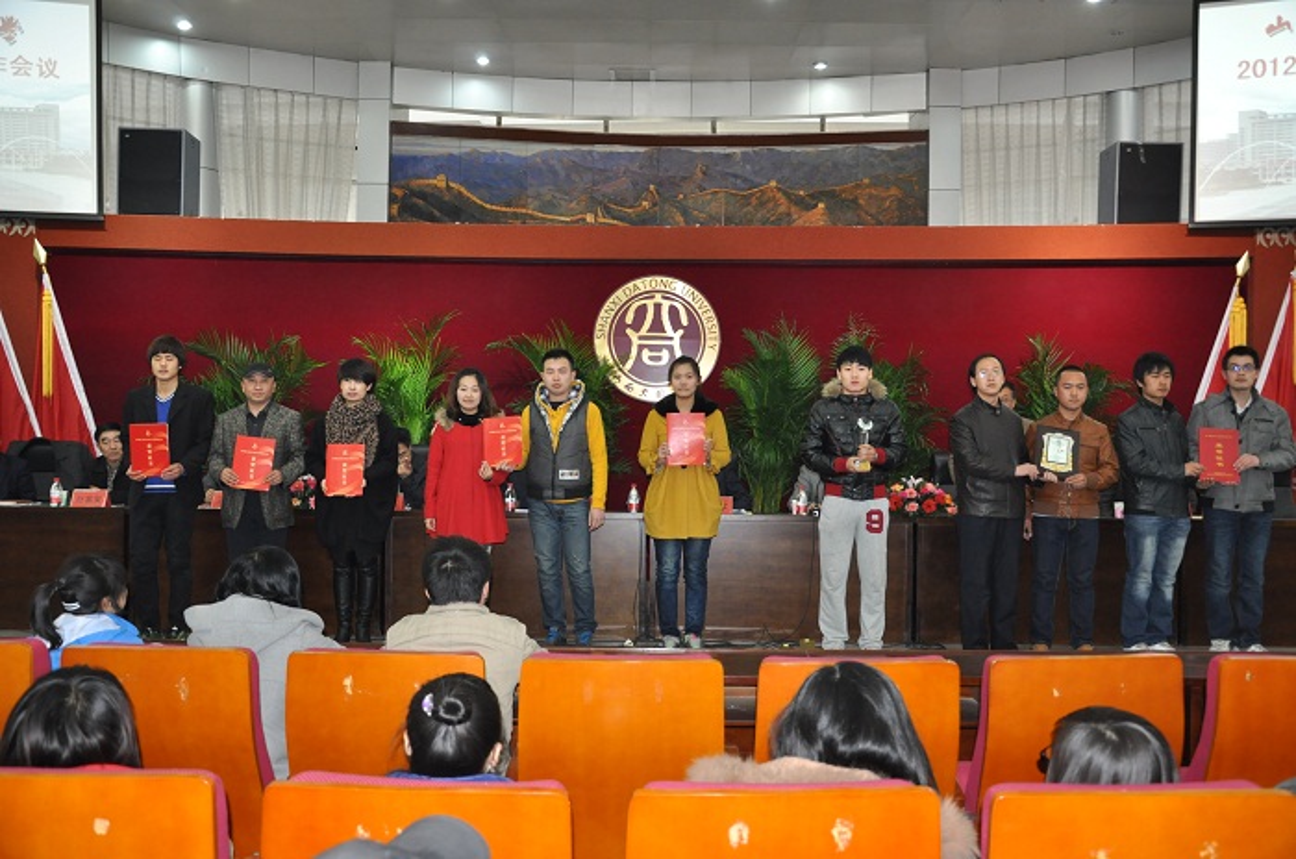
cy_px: 430
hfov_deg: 59.6
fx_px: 1132
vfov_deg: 41.6
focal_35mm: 32
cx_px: 648
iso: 800
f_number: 3.8
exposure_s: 1/25
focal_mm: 21
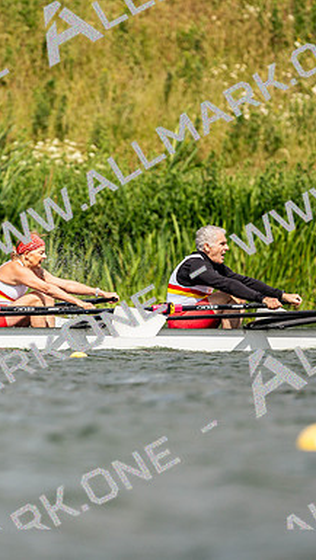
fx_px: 12984
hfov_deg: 1.4
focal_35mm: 873
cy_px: 280
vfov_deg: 2.5
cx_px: 124
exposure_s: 1/2000
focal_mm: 553
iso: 250
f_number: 6.3
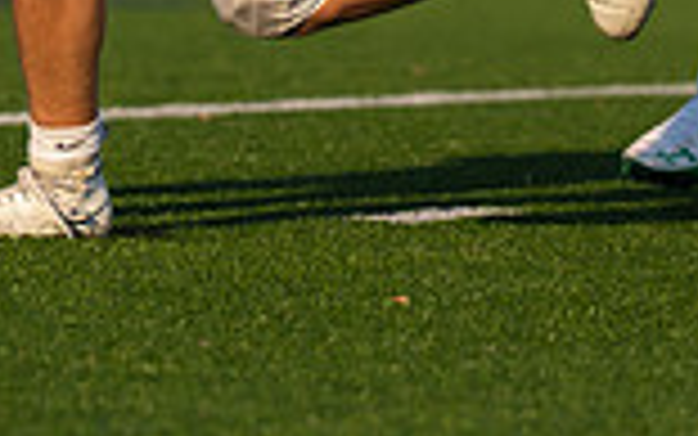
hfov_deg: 2.5
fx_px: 16099
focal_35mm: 846
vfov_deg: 1.5
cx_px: 38
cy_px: -692
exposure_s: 1/1600
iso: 100
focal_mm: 146
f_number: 2.8
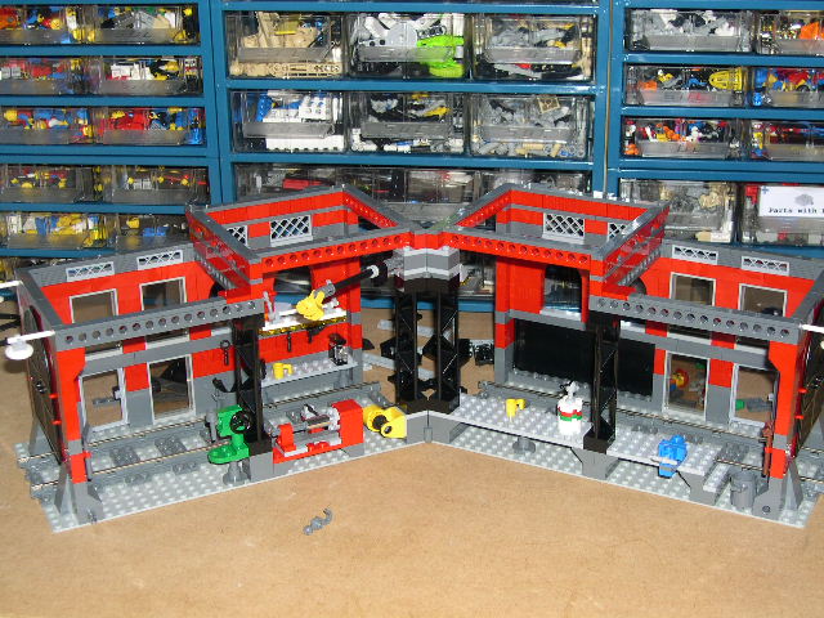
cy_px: 309
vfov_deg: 28.0
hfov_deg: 36.8
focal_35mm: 52
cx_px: 412
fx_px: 1238
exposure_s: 1/60
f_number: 3.2
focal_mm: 11.1
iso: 100
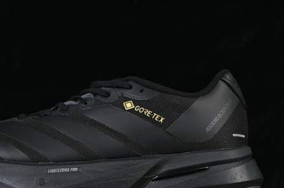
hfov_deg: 16.3
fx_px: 993
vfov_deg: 10.9
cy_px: 103
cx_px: 101
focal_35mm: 126
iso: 160
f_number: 6.3
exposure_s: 1/60
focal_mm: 50
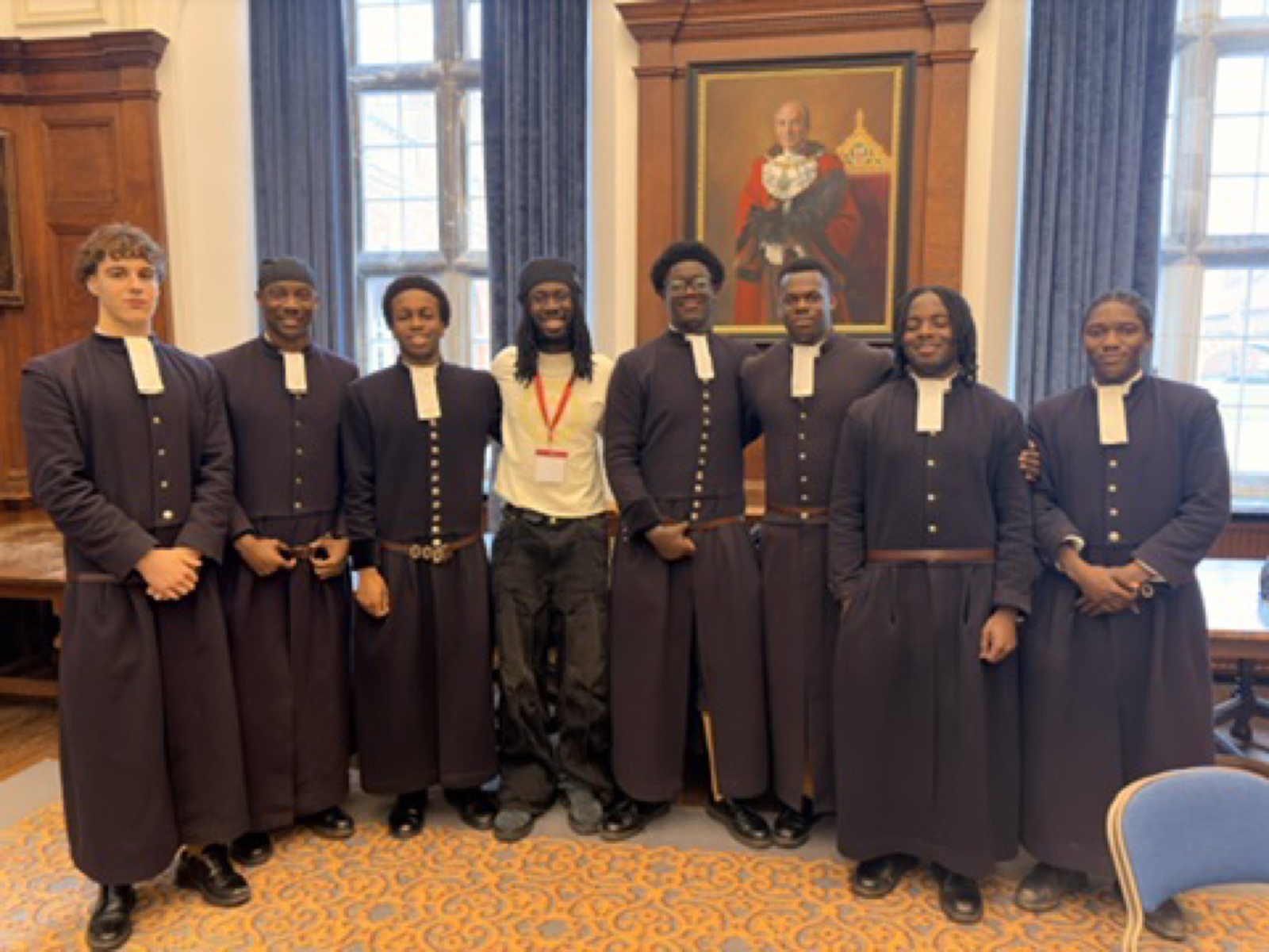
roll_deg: -0.3
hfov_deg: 67.3
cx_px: 634
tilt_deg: -6.8
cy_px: 476
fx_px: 953
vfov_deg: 53.1
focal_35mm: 26
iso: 250
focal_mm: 5.96
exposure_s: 1/25
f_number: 1.6
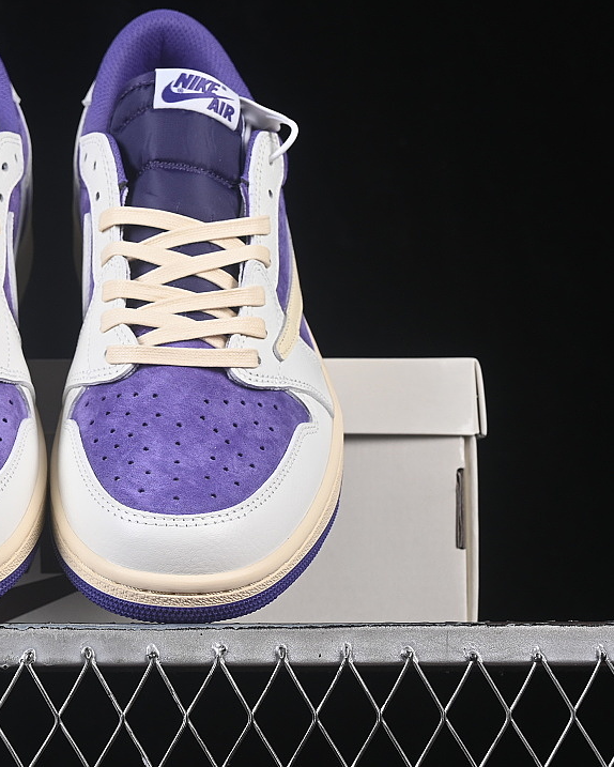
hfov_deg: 14.4
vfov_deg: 18.1
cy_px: 384
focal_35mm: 106
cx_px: 41
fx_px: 2407
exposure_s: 1/80
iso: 160
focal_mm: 50
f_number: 8
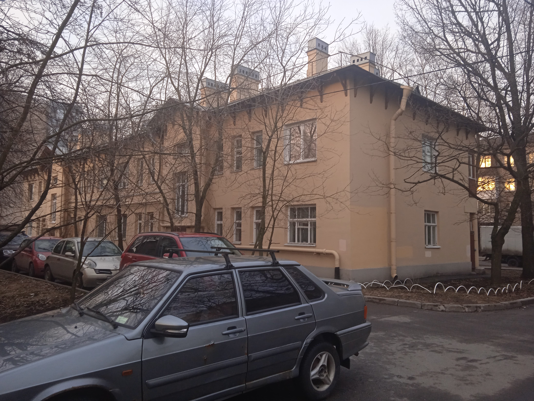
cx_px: 267
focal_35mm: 28
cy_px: 200
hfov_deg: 63.4
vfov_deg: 49.7
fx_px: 432
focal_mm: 3.43
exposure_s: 1/100
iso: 201
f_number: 2.2
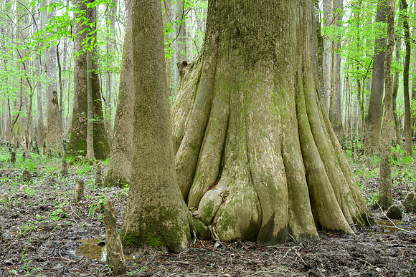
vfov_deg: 30.2
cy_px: 134
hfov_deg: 44.0
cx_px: 205
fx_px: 515
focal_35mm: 45
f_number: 14
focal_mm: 42
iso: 640
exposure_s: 1/15
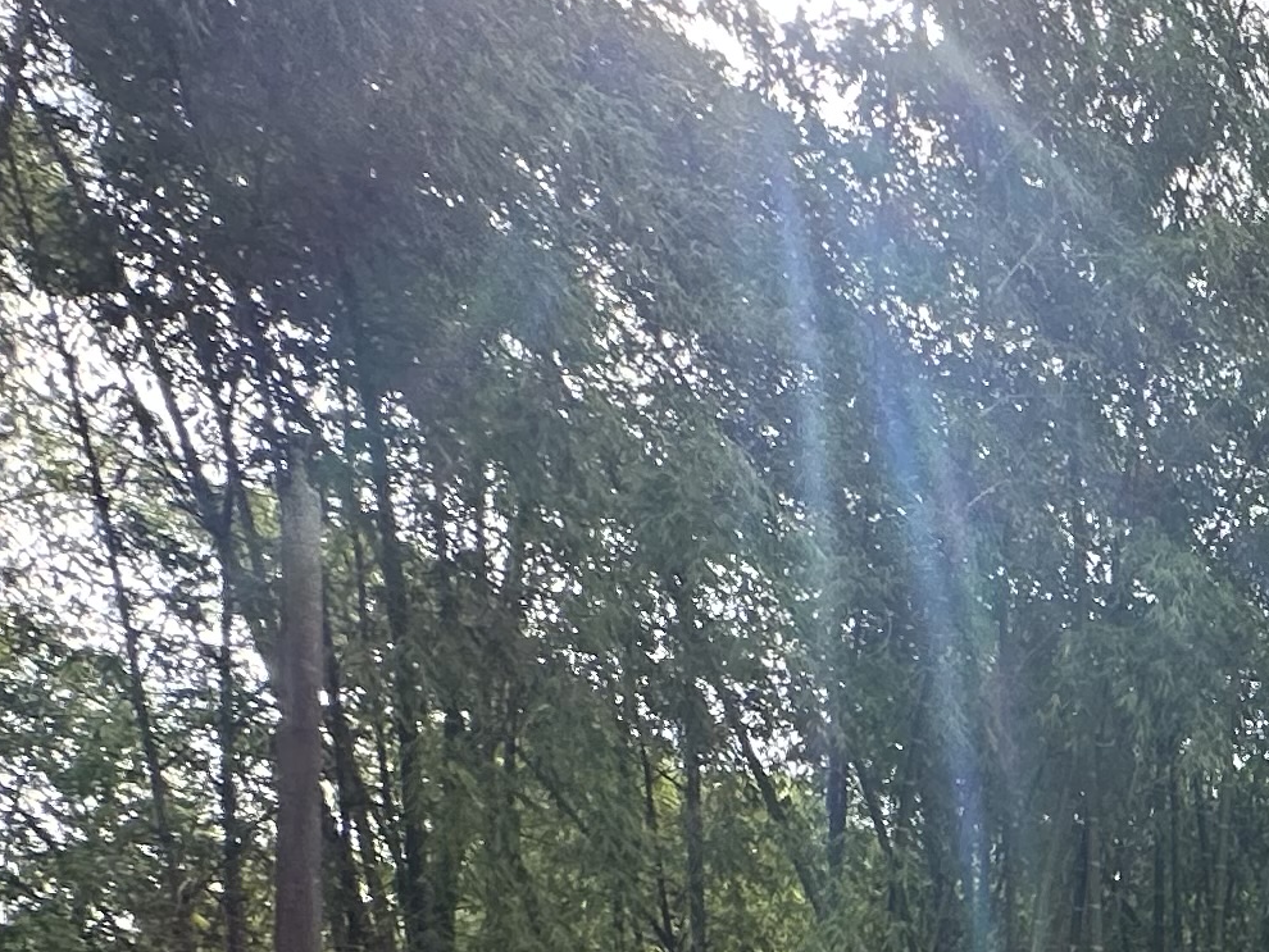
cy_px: 1577
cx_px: 2507
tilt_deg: +0.5
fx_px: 2090
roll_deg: -0.5
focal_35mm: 57
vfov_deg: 20.4
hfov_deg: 19.5
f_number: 2.2
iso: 50
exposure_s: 1/379
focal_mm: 2.22
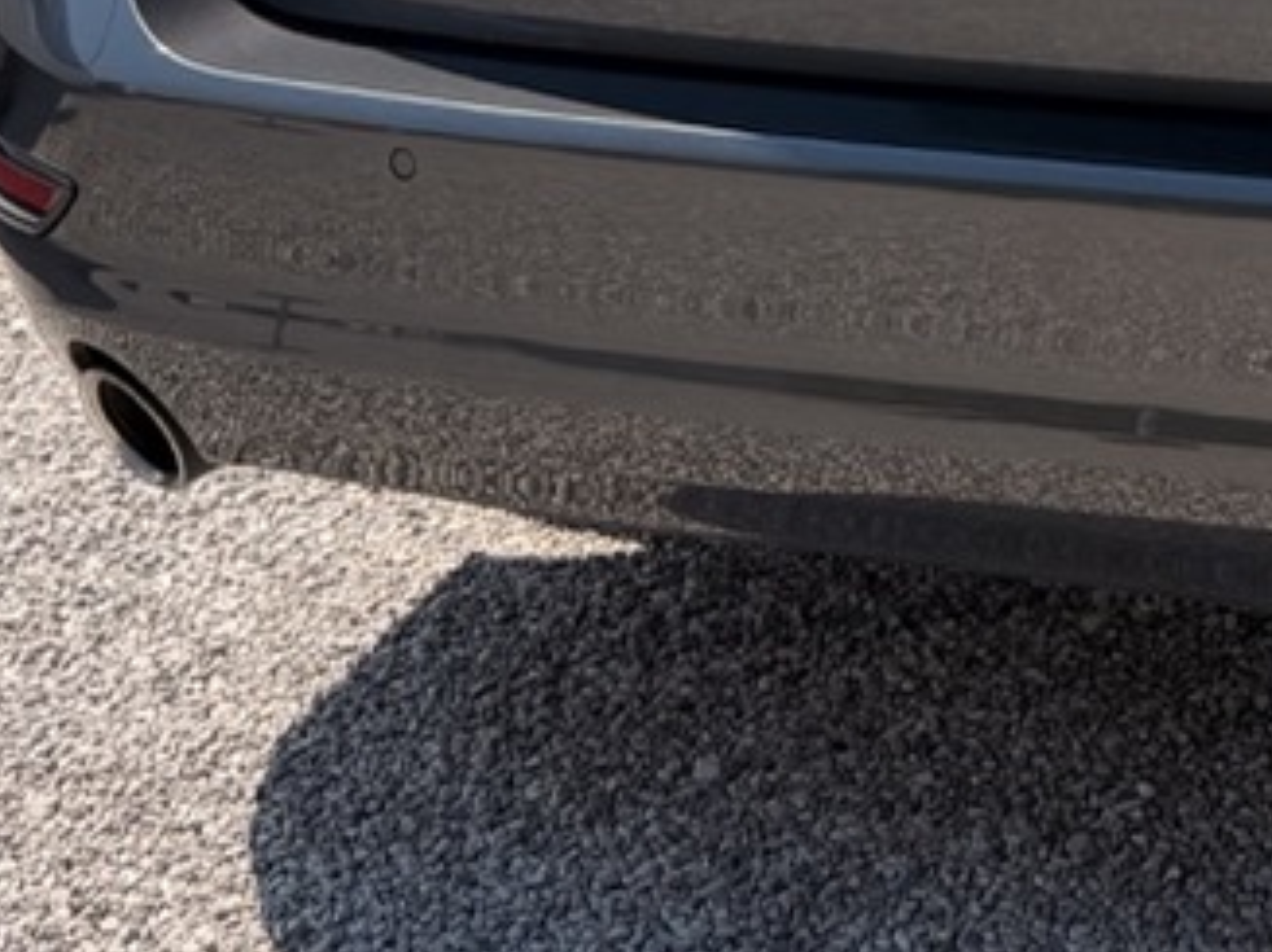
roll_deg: +0.7
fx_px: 3453
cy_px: -288
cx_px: 1533
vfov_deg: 15.0
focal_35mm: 94
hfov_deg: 19.6
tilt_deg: -10.1
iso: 80
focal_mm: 6.76
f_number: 1.78
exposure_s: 1/4405
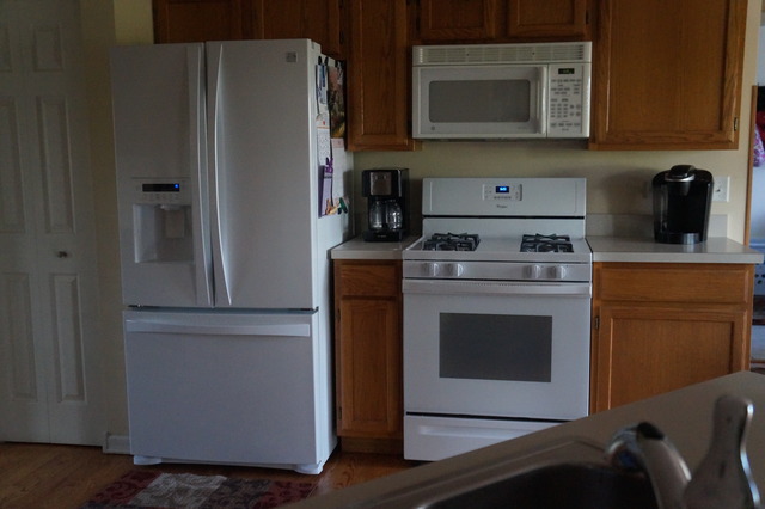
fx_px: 765
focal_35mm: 36
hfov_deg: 53.2
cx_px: 382
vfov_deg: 36.8
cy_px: 254
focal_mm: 24
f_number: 4
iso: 3200
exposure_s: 1/80
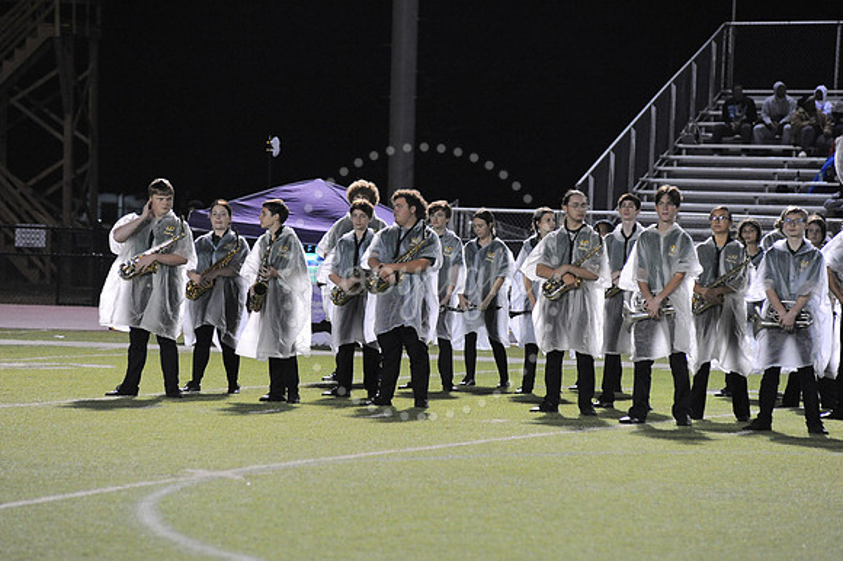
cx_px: 422
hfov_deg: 10.3
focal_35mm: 200
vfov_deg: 6.9
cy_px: 280
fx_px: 4680
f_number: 5.6
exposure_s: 1/200
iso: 5000
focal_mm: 200
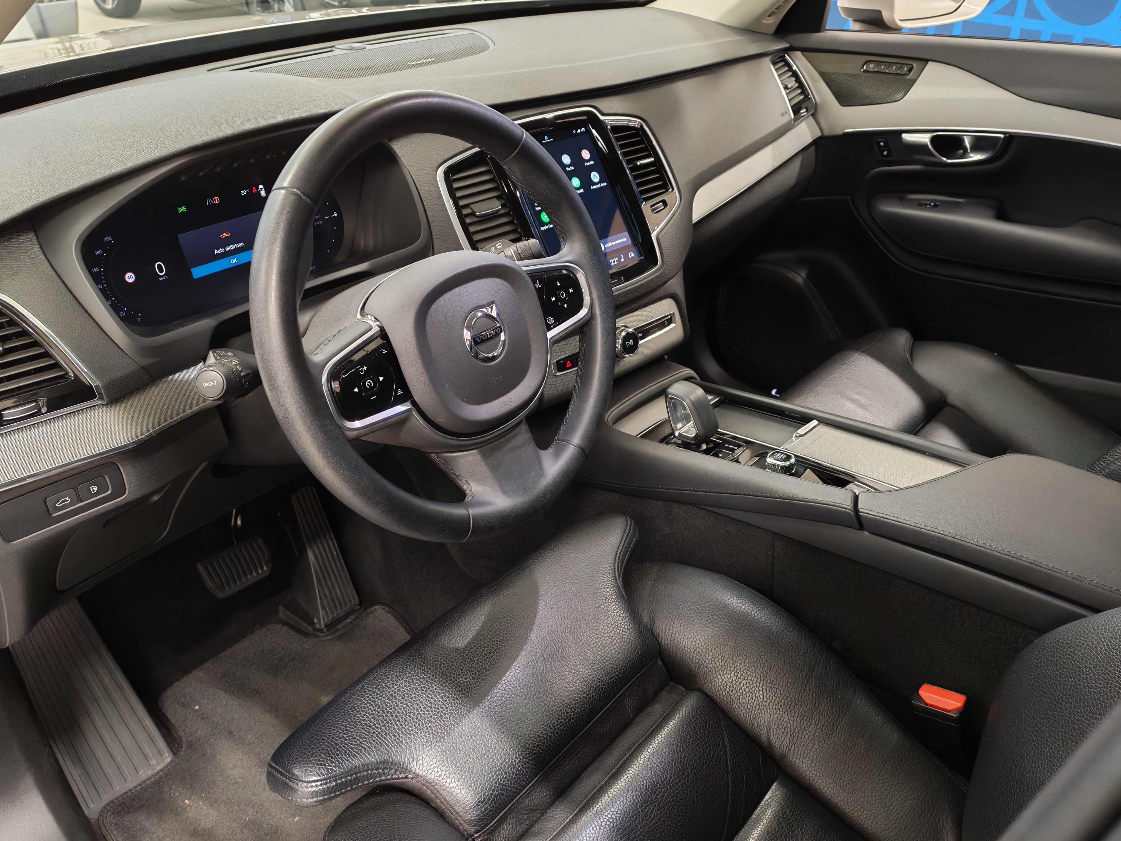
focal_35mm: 31
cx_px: 560
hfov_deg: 58.4
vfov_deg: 45.4
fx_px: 1004
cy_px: 420
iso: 1553
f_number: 1.9
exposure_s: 1/50
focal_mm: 6.12
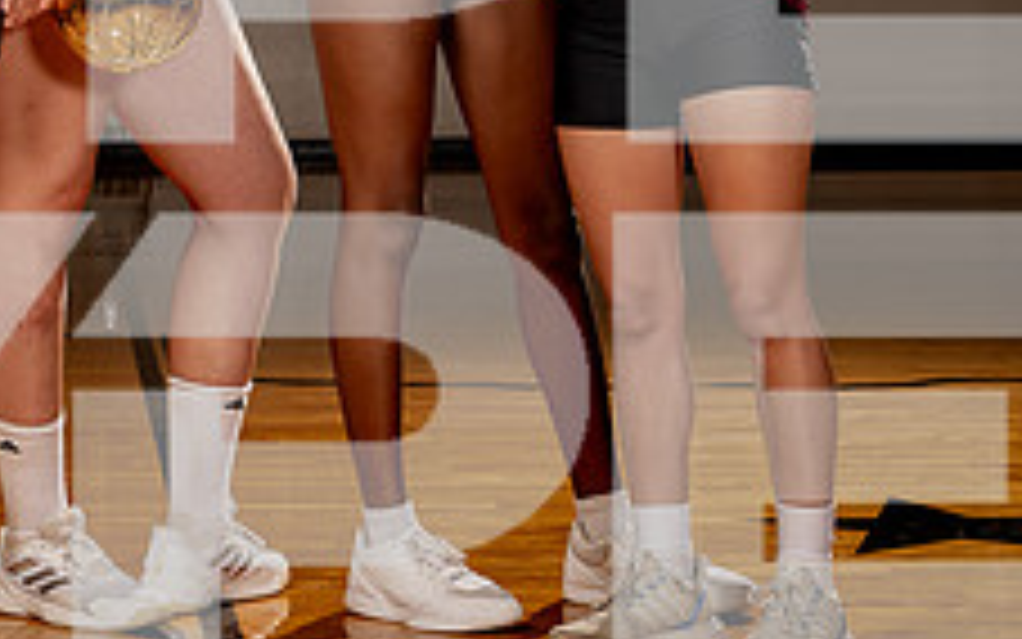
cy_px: -92
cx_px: 0
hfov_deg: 17.0
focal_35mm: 120
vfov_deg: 10.8
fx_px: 3343
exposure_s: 1/250
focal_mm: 46
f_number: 5.6
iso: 100
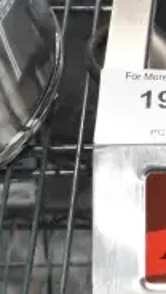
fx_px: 1216
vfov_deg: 13.7
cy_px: 50
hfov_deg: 7.3
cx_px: 420
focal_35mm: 156
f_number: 7.1
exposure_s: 1/200
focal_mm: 30
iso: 6400
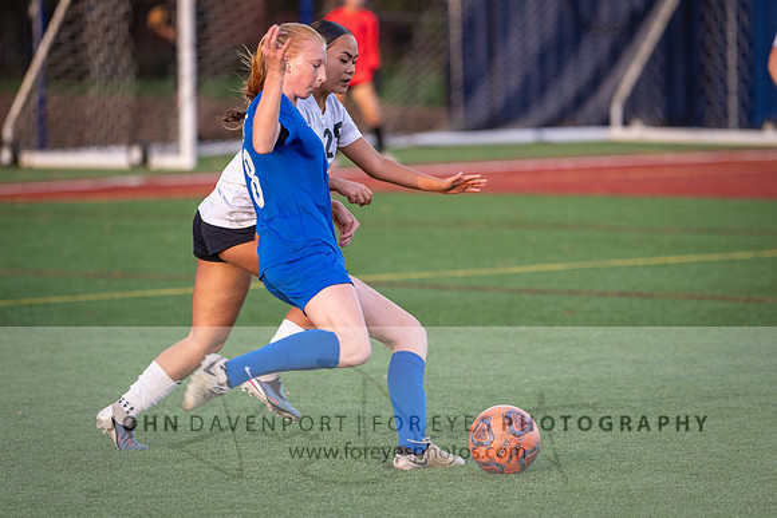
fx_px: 5506
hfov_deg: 8.1
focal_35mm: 255
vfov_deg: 5.4
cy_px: 241
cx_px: 381
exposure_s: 1/1000
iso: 800
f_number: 2.8
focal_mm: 180
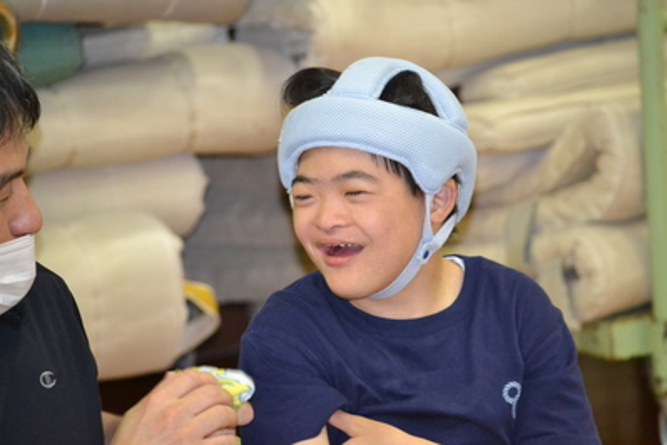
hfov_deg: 8.6
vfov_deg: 5.7
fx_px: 4446
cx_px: 334
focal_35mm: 240
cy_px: 222
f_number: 5.3
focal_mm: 160
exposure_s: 1/60
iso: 3200
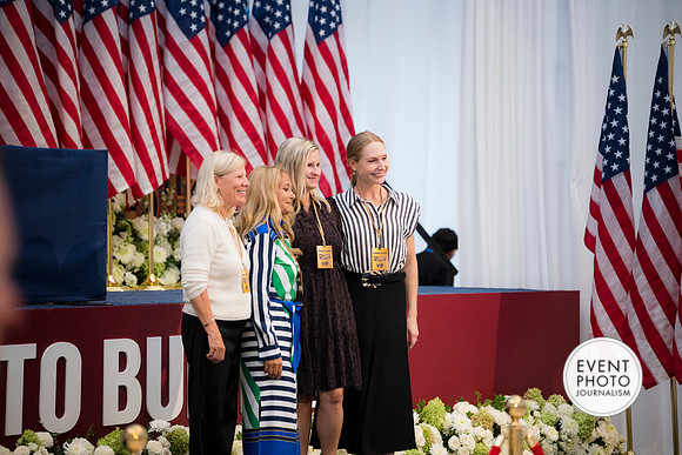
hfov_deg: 13.7
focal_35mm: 150
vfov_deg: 9.2
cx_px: 341
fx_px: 2842
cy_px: 228
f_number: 2.8
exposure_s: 1/160
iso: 1100
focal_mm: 150
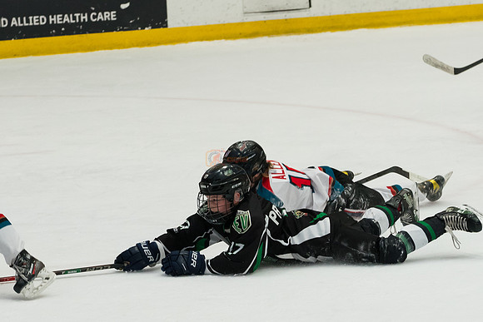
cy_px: 246
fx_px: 2868
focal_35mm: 214
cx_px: 242
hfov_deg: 9.6
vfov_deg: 6.4
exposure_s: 1/500
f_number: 4.5
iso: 2000
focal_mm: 81
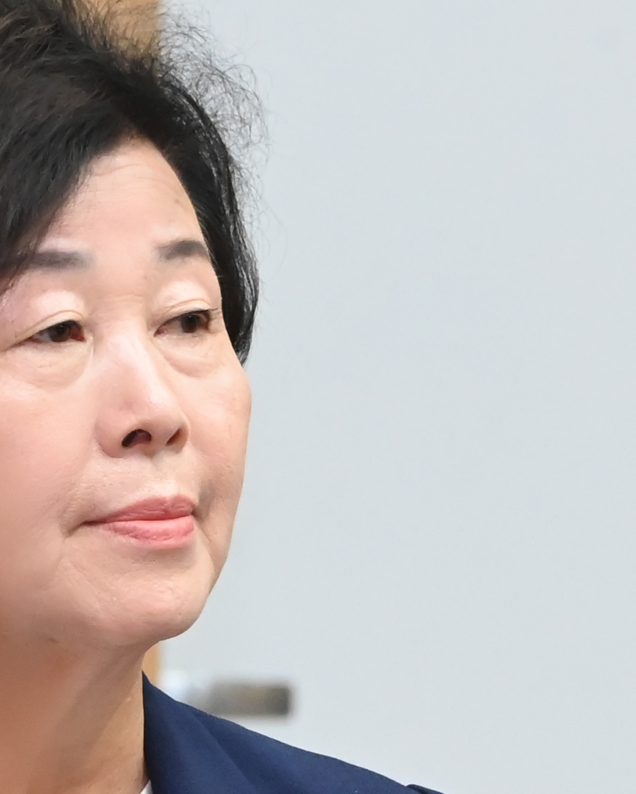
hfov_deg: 2.2
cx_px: 333
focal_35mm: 689
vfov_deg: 2.8
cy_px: 799
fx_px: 16211
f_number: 6.3
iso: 8000
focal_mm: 180
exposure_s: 1/250
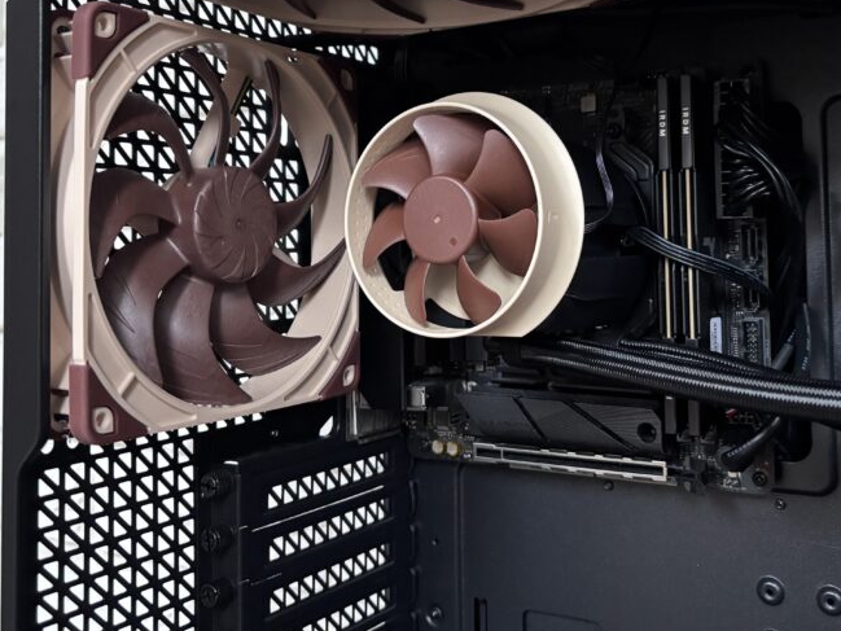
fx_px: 996
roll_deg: +0.4
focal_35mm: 41
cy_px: 193
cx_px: 469
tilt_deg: +3.1
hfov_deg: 45.7
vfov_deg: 34.7
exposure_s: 1/33
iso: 640
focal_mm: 5.96
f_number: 1.6
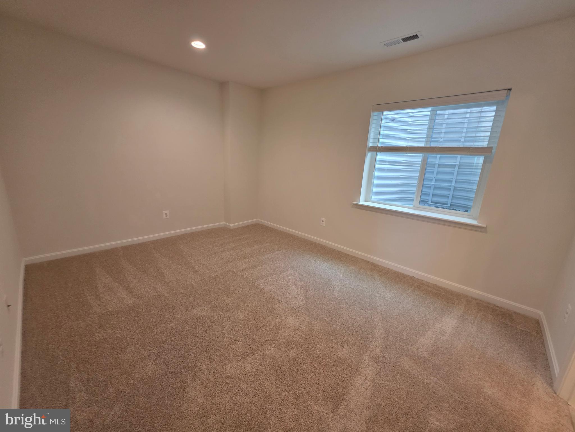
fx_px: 216
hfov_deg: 106.2
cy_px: 216
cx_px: 288
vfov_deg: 89.9
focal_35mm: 13
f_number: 1.9
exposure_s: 1/120
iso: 200
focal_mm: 2.2
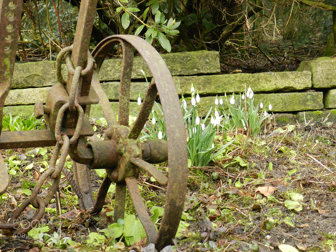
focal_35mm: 76
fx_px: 738
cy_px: 126
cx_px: 168
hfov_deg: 25.7
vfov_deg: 19.4
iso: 160
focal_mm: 13.5
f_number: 4.8
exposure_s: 1/50
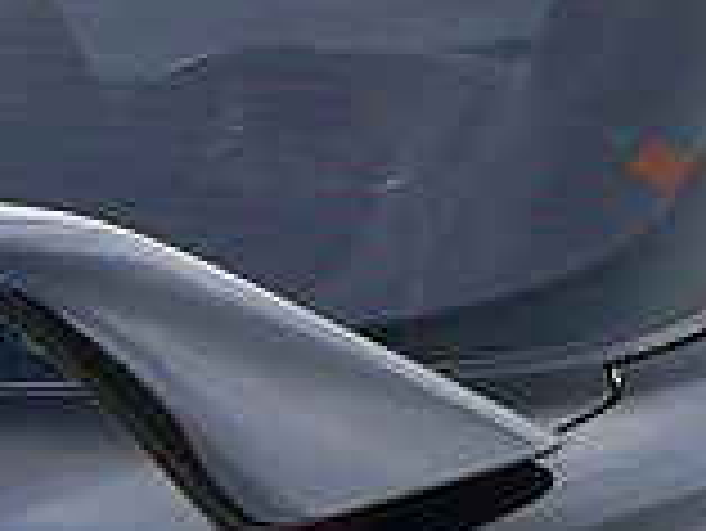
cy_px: 1098
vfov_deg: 5.0
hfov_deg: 6.7
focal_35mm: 294
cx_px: -45
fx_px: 6001
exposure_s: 1/125
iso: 80
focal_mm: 7.4
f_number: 3.7
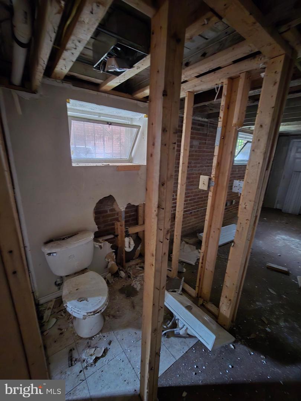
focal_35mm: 13
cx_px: 150
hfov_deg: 89.9
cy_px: 200
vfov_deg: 106.2
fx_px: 151
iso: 1250
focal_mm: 2.2
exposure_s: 1/8
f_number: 2.2
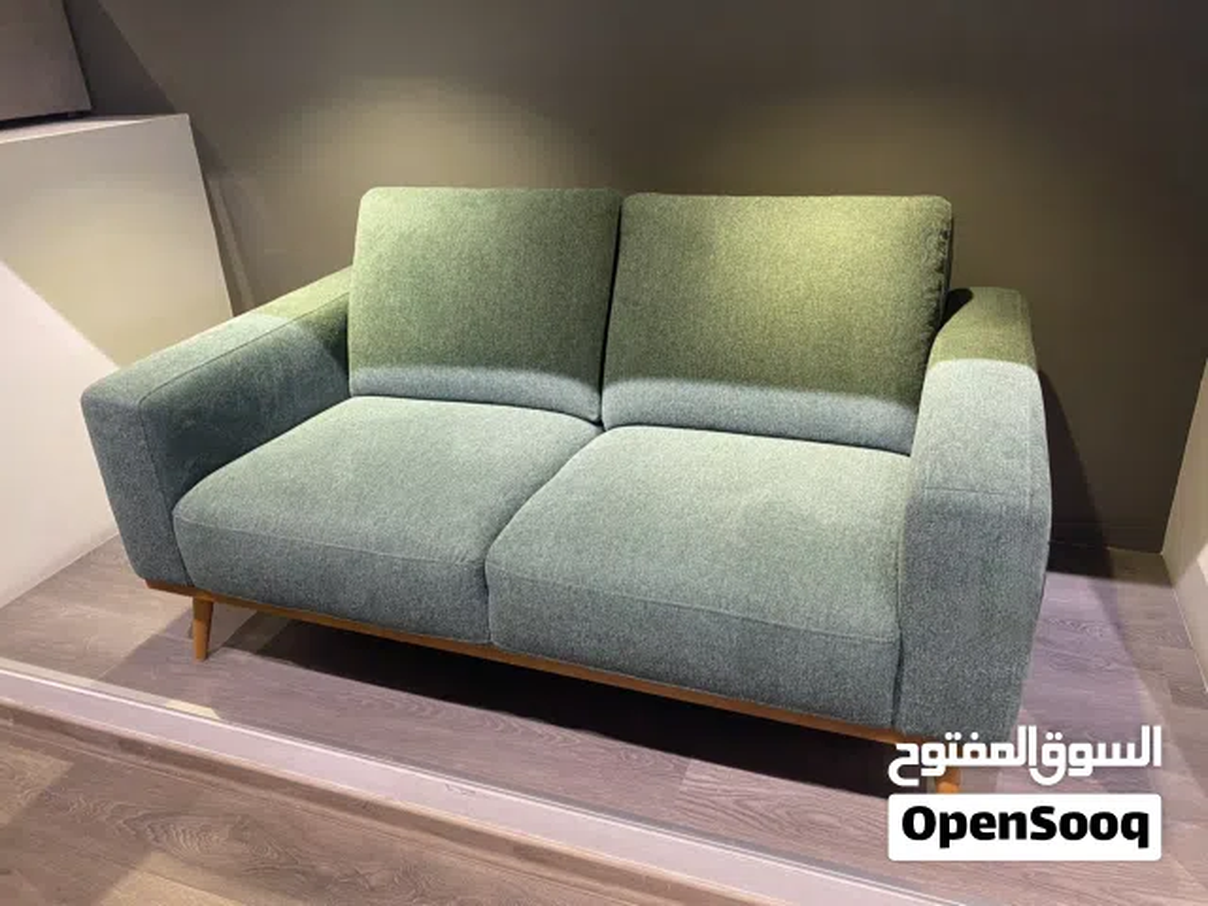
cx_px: 604
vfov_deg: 53.1
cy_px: 453
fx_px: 907
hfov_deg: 67.3
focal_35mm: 26
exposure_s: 1/50
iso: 320
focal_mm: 4.25
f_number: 1.8
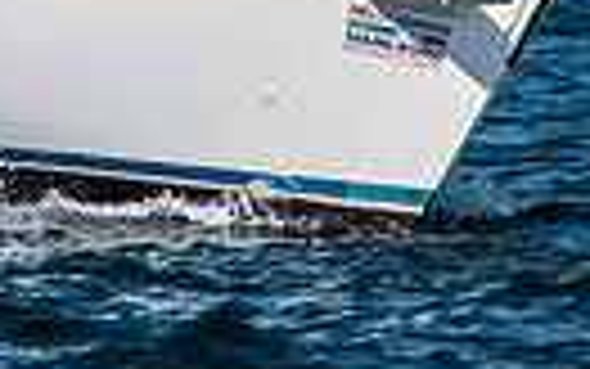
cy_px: -277
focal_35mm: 2024
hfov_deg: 1.0
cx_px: -297
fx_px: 32559
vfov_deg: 0.6
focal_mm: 300
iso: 320
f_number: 5.6
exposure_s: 1/3200
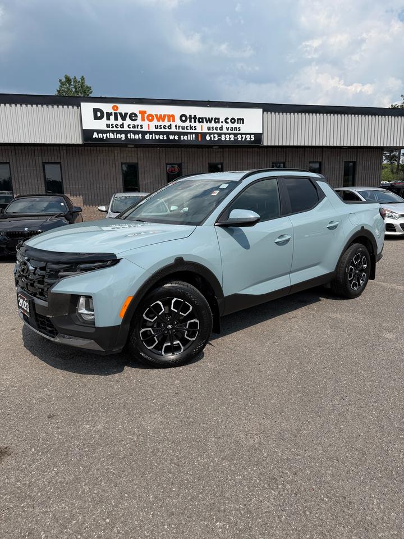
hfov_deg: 56.8
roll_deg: +1.4
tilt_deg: -11.5
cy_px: 270
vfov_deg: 71.6
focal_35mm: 24
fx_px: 373
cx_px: 202
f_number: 1.78
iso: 80
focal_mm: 6.76
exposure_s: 1/6711
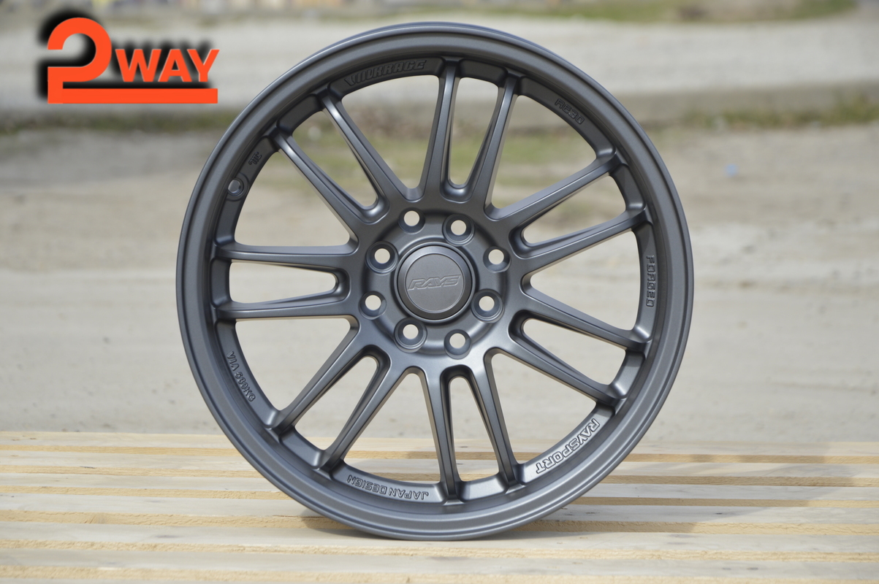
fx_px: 3842
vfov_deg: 8.7
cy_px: 292
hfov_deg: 13.1
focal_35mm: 158
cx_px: 440
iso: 100
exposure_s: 1/200
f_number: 7.1
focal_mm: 105
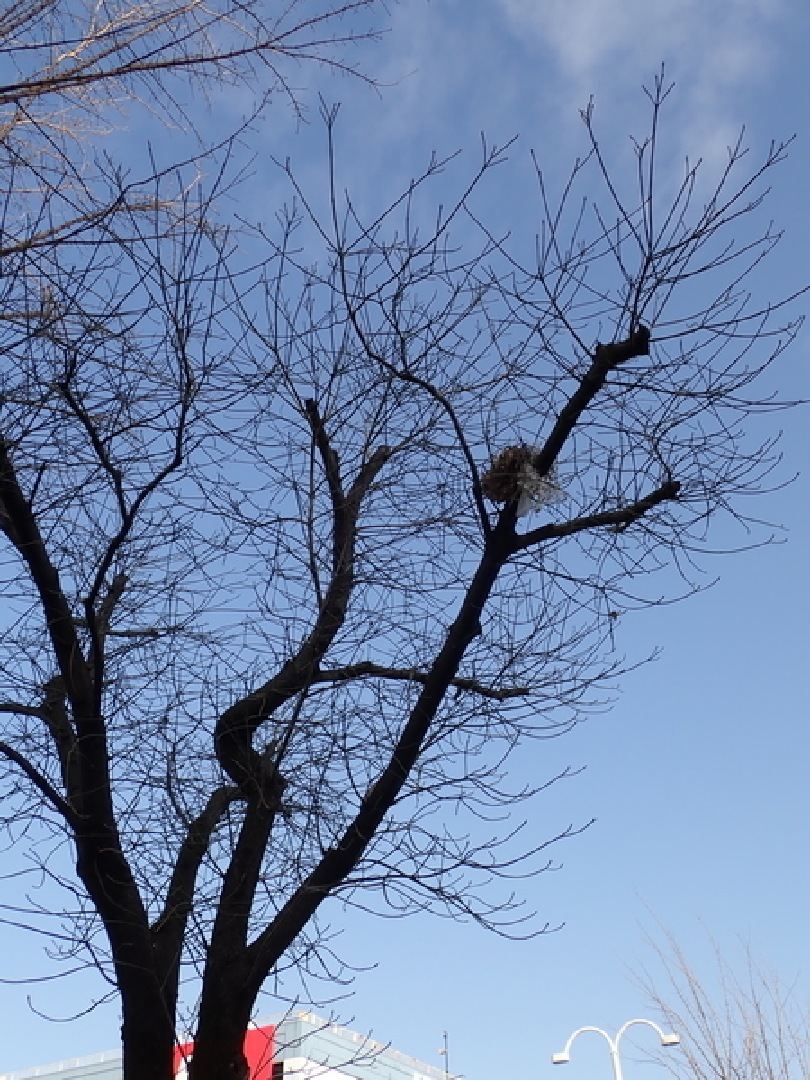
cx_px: 405
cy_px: 540
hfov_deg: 44.2
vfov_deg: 56.8
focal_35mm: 32
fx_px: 998
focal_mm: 5.87
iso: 100
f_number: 3.2
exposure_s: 1/640
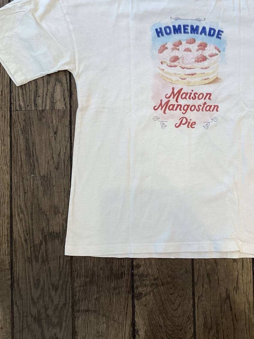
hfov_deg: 30.4
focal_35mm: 47
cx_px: 186
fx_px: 460
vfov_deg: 39.8
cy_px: 103
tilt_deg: -86.4
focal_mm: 3.3
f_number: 2.4
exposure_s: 1/100
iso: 80
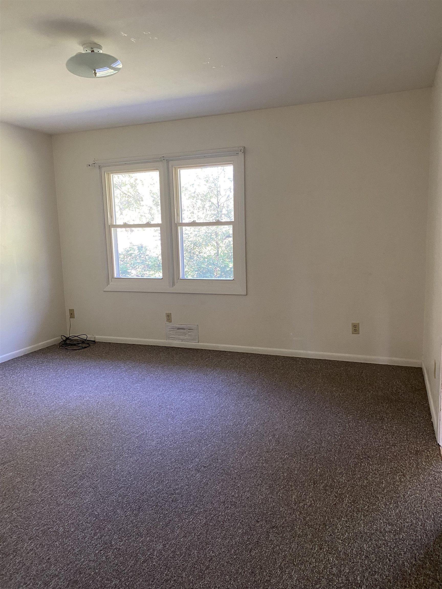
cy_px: 294
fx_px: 443
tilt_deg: -6.7
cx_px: 221
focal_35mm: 26
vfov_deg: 67.3
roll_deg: +1.6
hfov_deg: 53.1
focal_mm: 4.25
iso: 320
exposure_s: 1/60
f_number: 1.8
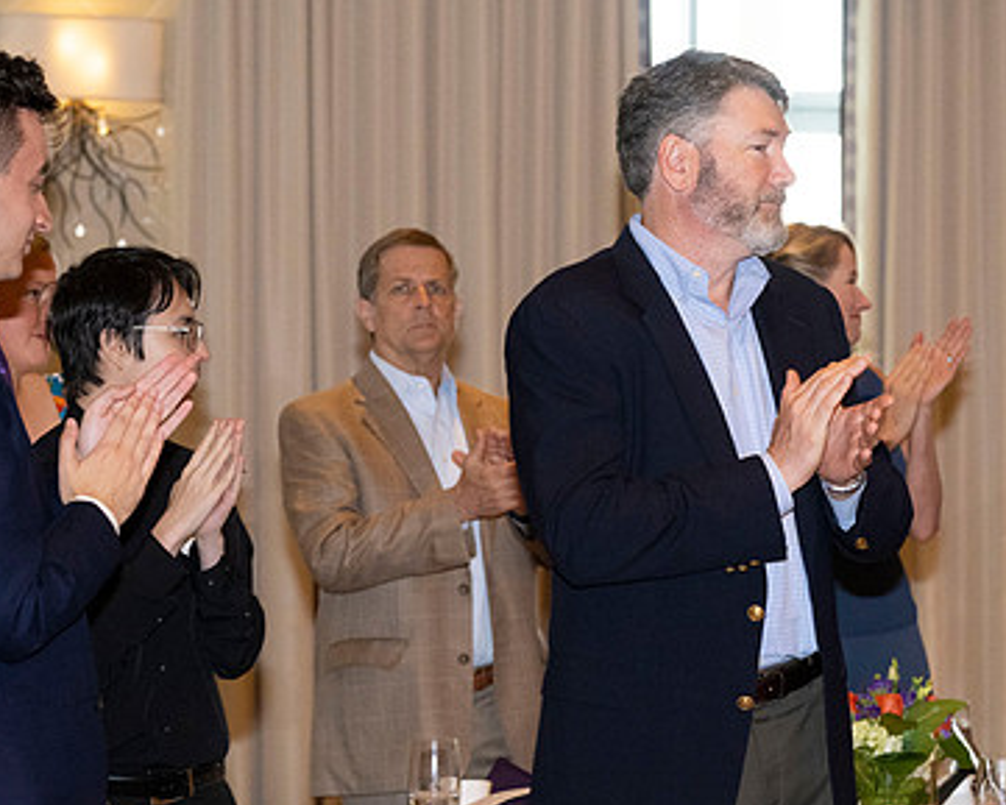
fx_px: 3633
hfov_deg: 15.7
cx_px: 631
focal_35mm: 122
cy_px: 470
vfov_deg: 12.6
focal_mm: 64
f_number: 4
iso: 2500
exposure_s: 1/200
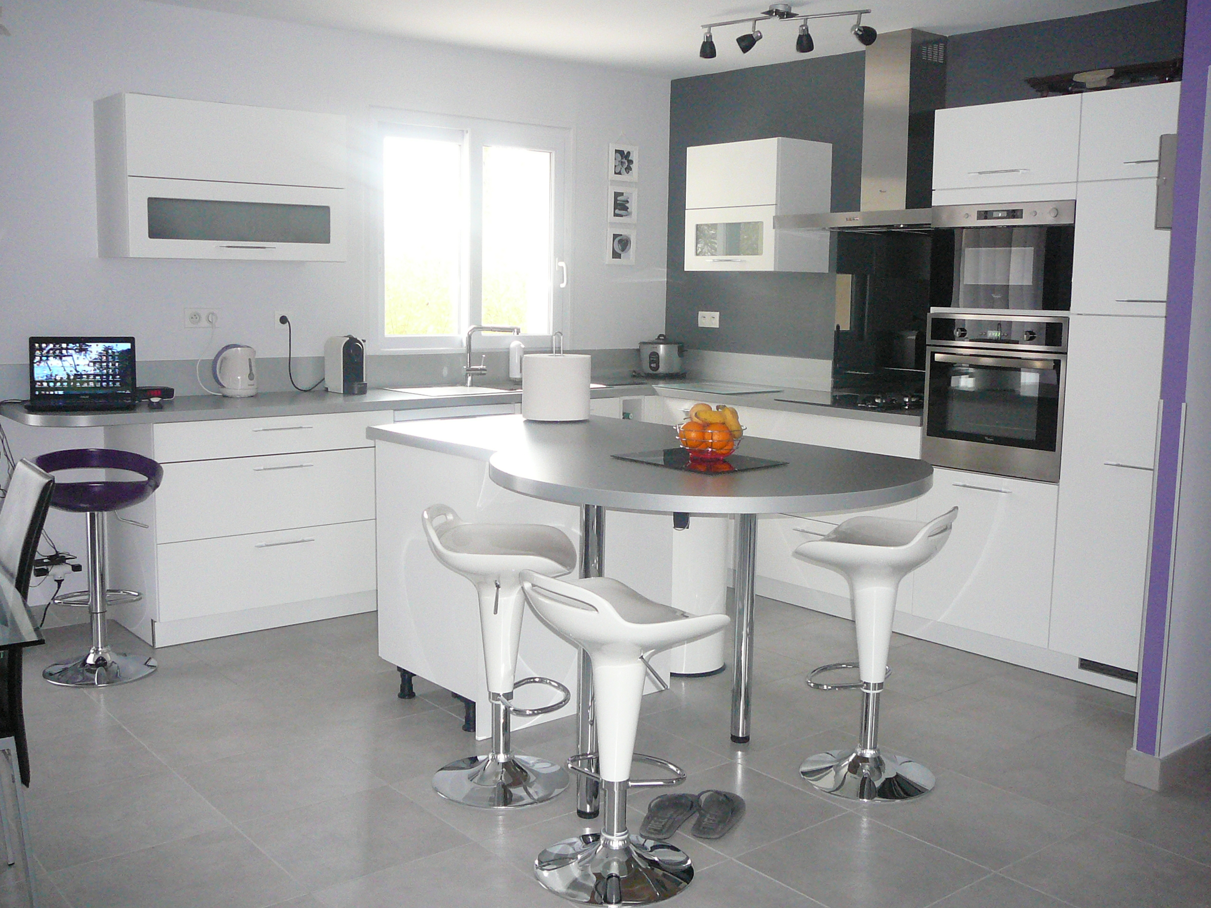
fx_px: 1224
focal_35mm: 35
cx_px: 606
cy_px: 454
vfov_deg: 40.7
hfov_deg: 52.6
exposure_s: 1/30
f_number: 2.8
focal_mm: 5.2
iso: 320
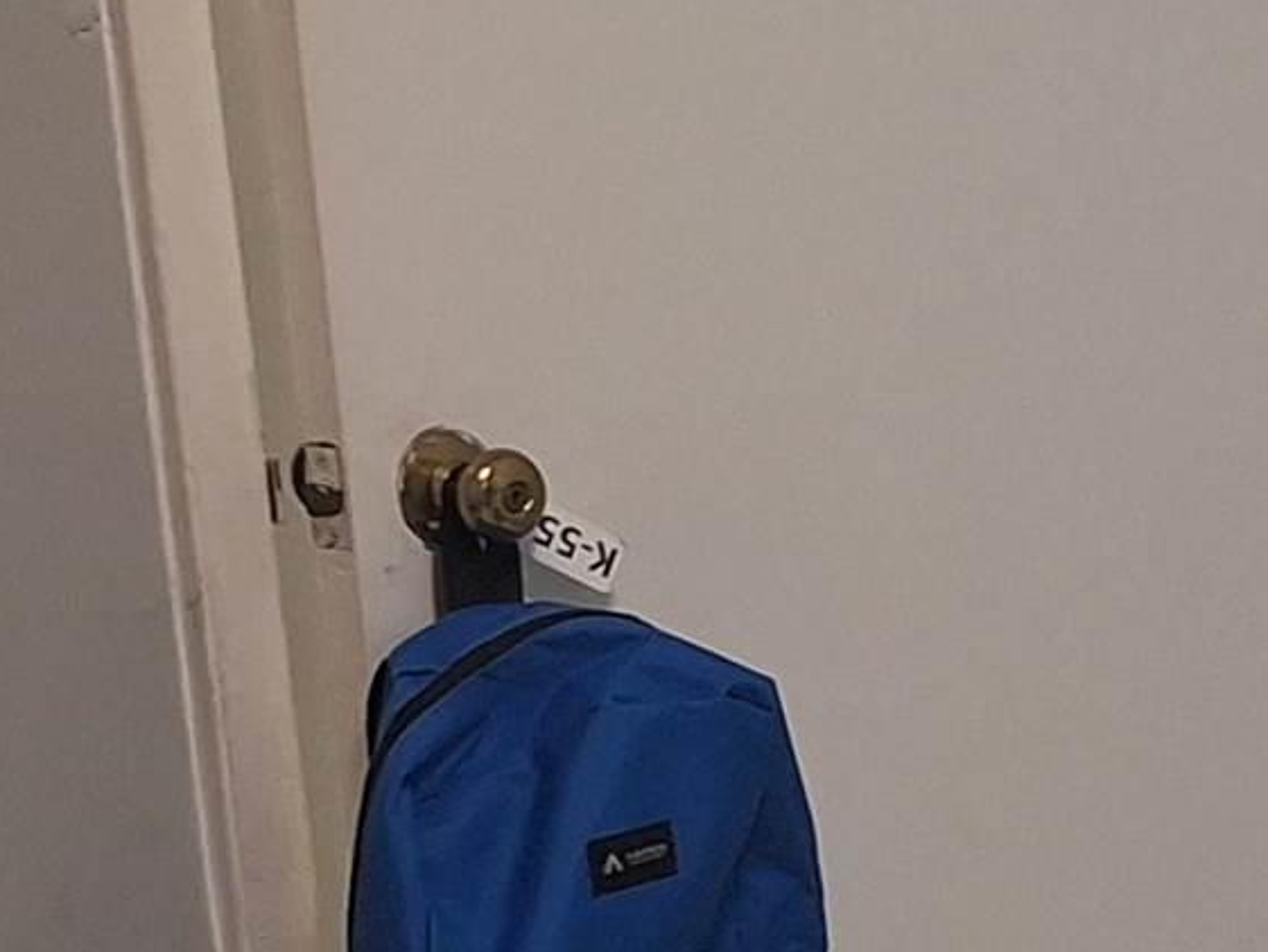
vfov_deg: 11.6
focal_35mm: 126
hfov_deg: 12.6
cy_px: 1063
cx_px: 2920
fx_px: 4616
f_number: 1.8
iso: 250
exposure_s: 1/24
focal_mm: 5.54
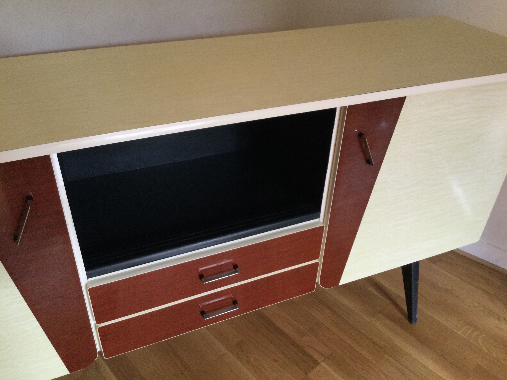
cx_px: 254
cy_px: 190
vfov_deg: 45.4
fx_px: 454
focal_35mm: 31
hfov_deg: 58.4
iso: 160
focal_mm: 3.3
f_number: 2.4
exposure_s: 1/33
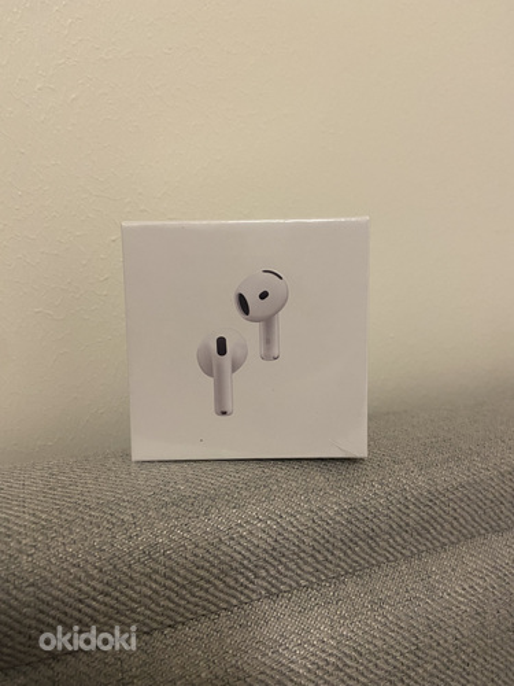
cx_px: 257
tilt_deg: -7.0
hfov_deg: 53.1
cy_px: 343
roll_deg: +0.1
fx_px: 515
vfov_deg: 67.3
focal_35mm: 26
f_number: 1.8
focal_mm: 4.25
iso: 250
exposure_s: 1/50
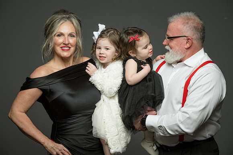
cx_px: 116
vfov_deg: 9.8
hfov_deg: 14.7
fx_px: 906
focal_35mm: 140
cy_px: 78
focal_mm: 140
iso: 400
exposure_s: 1/160
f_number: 9
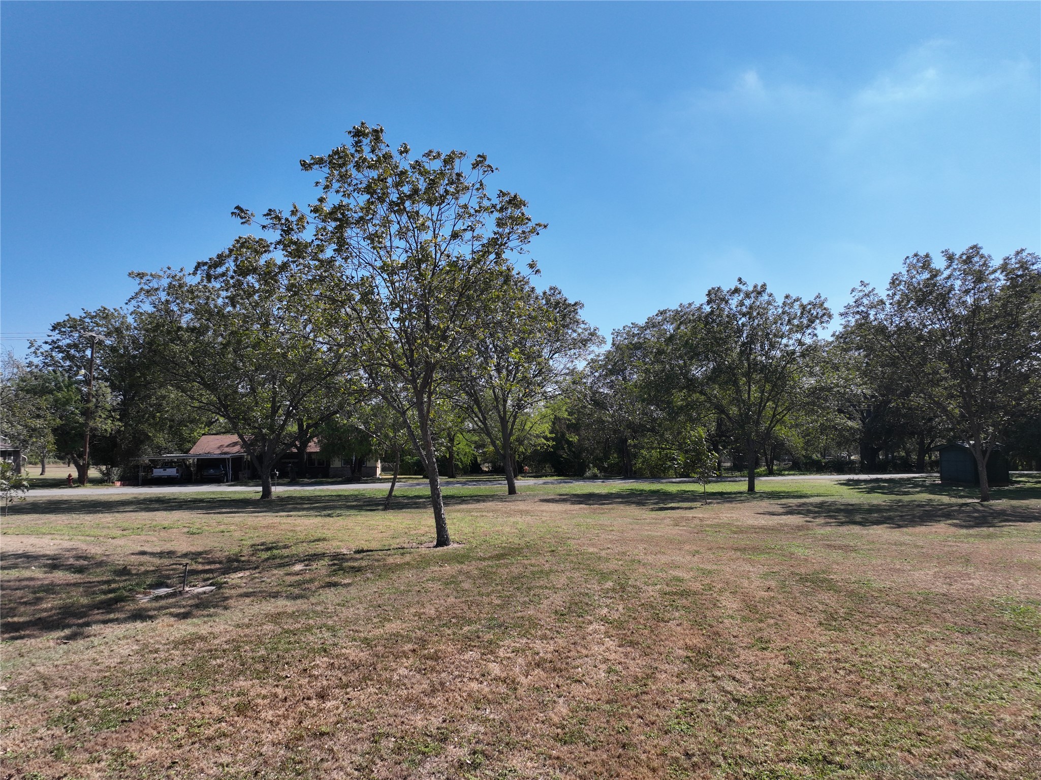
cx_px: 520
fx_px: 721
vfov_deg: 56.8
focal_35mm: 24
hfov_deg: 71.6
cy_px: 390
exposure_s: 1/2500
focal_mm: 12.29
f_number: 2.8
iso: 140
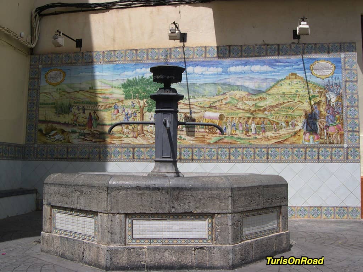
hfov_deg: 49.0
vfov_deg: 37.7
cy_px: 136
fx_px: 398
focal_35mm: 38
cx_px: 182
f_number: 7.6
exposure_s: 1/329
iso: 100
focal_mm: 8
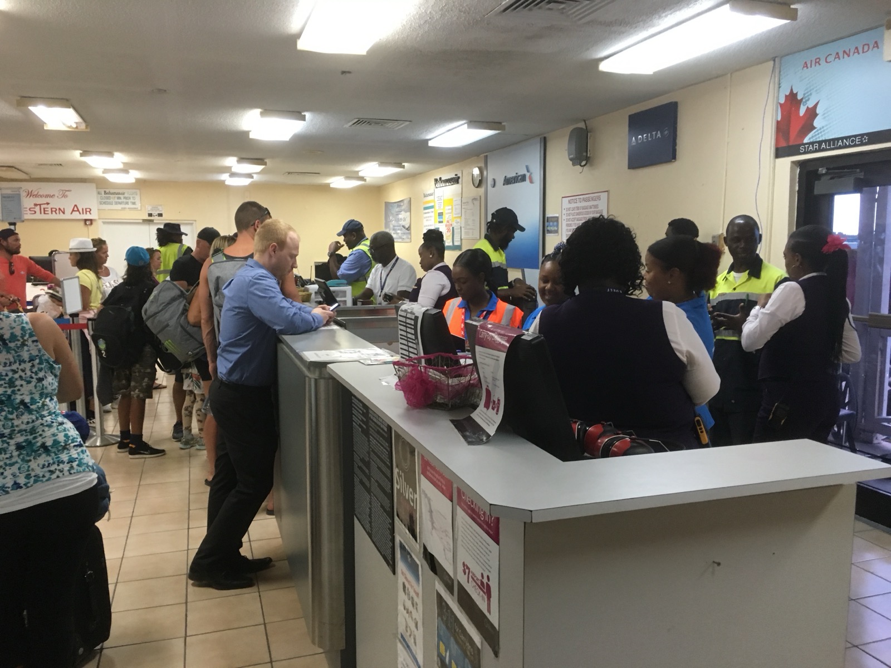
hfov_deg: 61.7
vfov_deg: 48.2
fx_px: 746
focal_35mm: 29
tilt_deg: -7.8
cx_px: 446
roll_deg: +0.1
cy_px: 334
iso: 125
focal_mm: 4.15
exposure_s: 1/30
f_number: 2.2
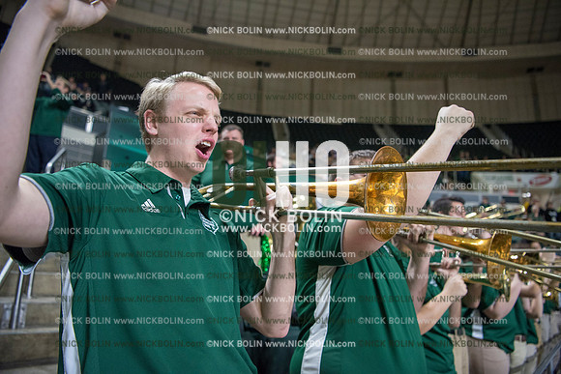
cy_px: 187
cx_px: 280
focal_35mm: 24
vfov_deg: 53.2
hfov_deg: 73.7
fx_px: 374
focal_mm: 24
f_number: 2.8
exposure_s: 1/400
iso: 2500
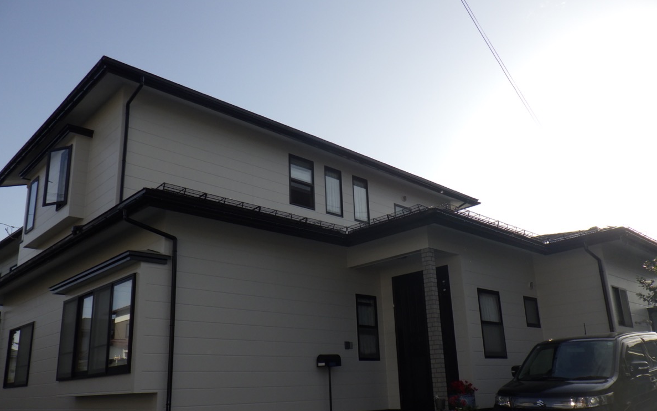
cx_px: 326
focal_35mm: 30
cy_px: 243
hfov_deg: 62.9
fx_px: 537
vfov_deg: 41.7
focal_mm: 5
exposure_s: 1/1000
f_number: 4.2
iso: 125
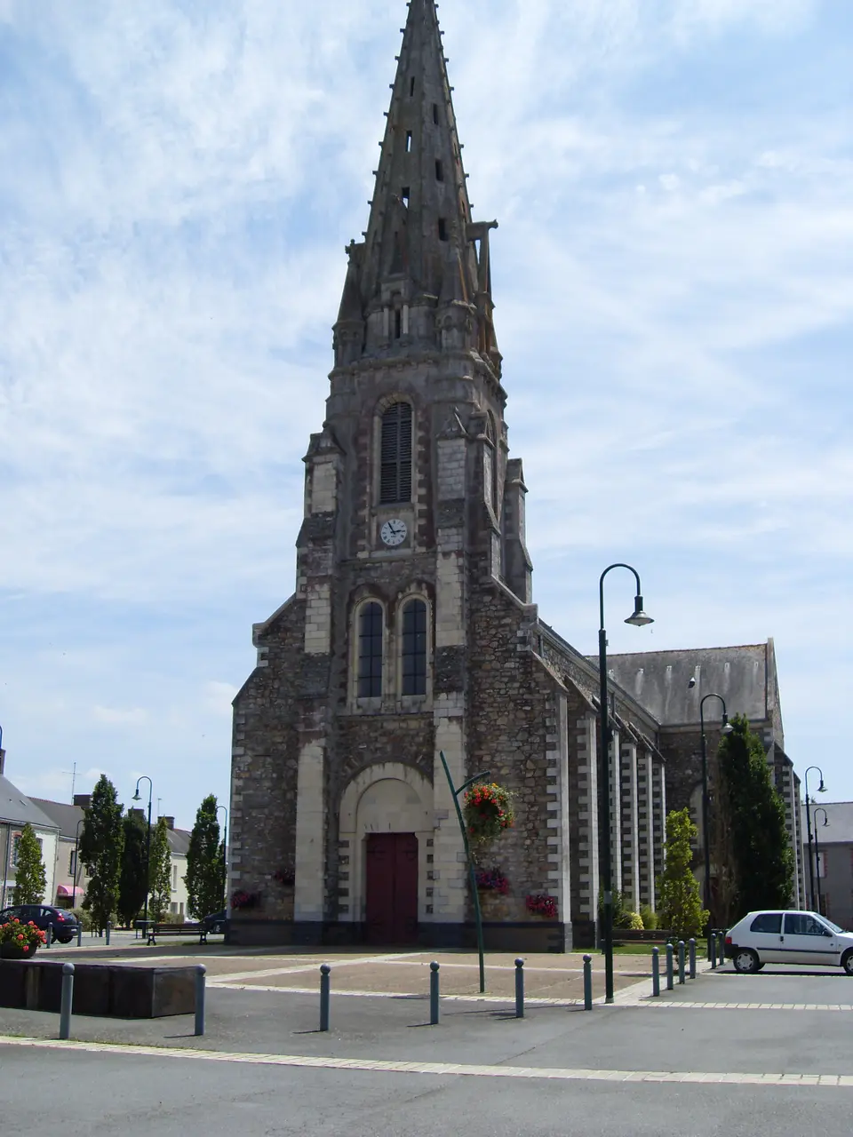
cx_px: 426
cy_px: 568
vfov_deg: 52.6
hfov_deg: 40.7
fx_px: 1150
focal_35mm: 35
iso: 80
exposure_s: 1/350
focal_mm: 6.3
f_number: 7
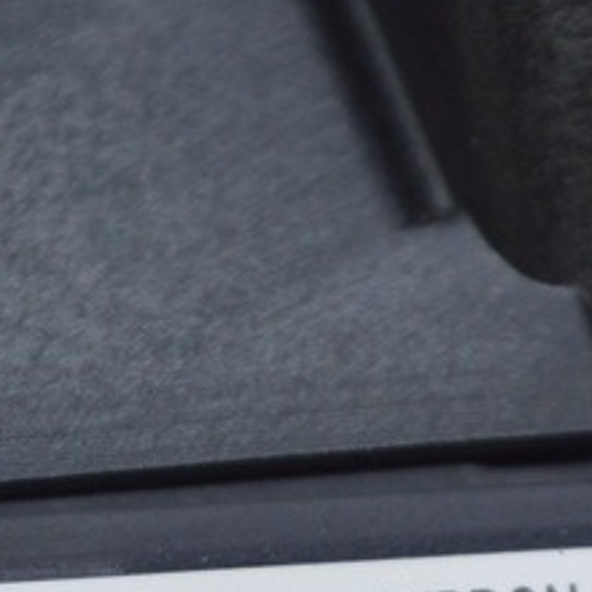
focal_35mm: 326
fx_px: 6307
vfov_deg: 5.3
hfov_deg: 5.4
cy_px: 827
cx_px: 353
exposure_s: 1/40
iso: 400
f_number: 5.6
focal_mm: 55
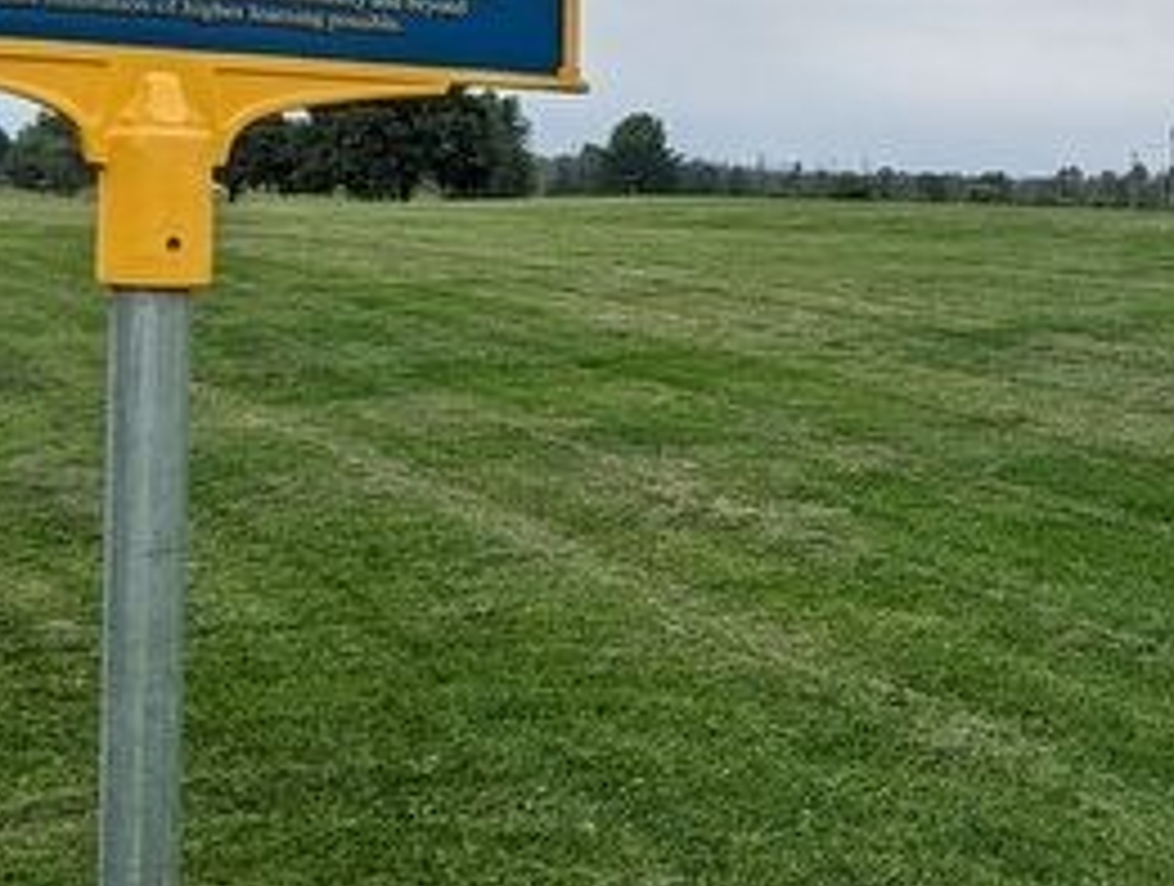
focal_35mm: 49
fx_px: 1666
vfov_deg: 29.4
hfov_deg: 35.7
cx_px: 1122
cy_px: 229
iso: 50
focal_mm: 2.35
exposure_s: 1/543
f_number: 2.2
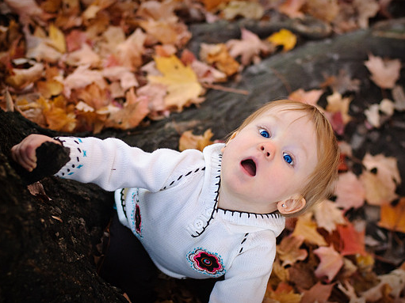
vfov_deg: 18.0
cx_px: 194
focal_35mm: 82
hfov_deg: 23.8
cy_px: 151
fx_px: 959
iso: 250
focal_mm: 50
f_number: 2.5
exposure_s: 1/200
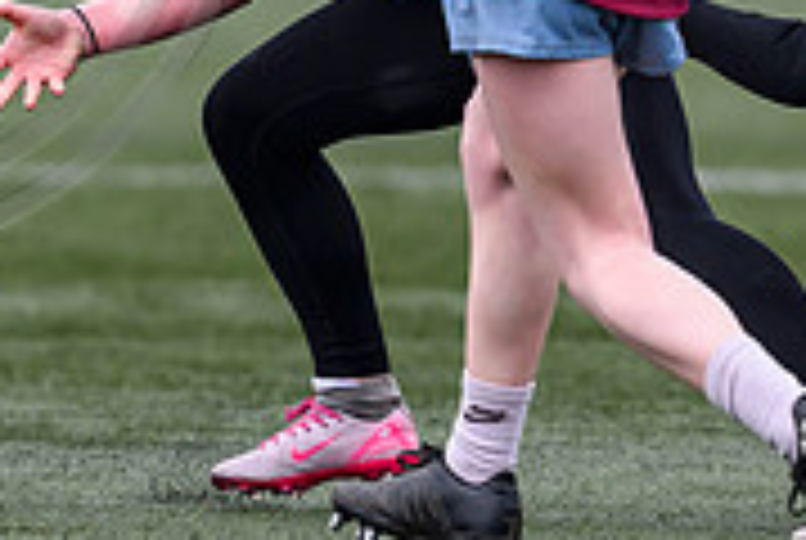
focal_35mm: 1857
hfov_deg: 1.1
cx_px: 363
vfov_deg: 0.7
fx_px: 41645
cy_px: 175
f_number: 3.5
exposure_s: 1/1250
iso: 500
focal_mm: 400
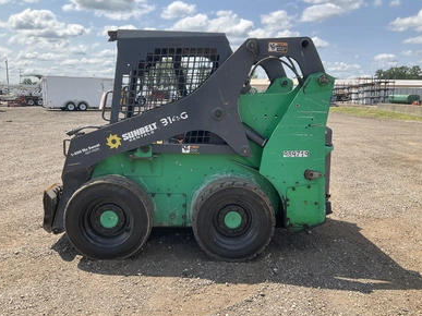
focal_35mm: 30
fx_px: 366
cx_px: 208
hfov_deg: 60.0
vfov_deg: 46.8
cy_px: 155
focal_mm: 3
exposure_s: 1/1076
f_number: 1.8
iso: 25
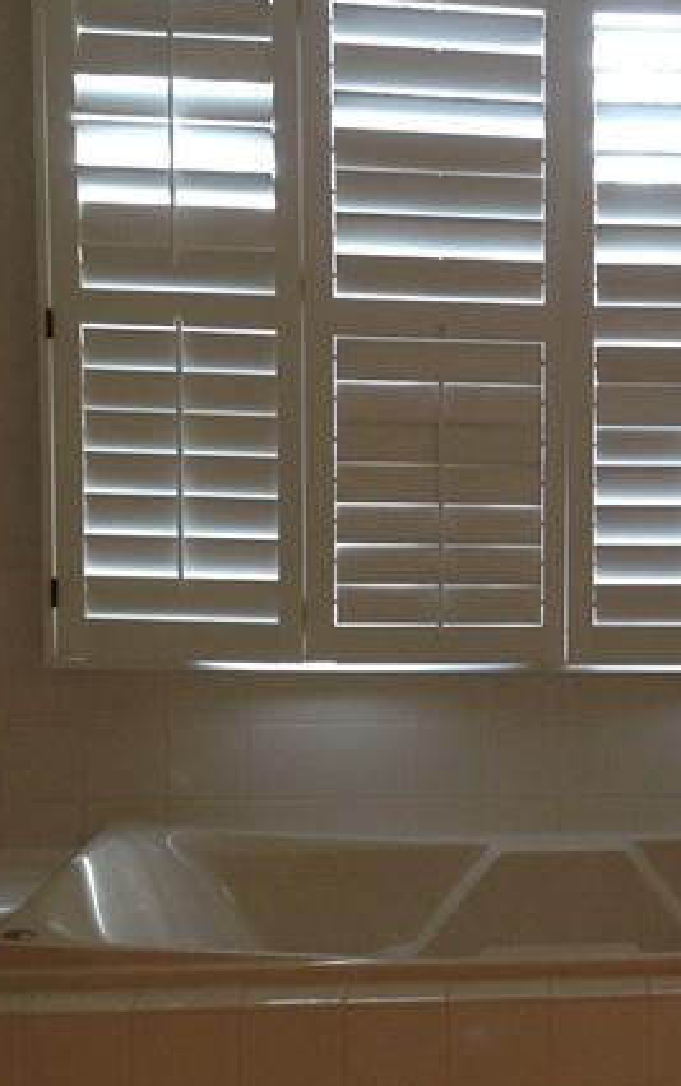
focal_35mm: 84
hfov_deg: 14.7
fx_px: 2489
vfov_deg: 24.6
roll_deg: +0.0
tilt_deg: -7.8
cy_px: 586
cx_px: 949
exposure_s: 1/120
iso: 64
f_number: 2.4
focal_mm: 4.12
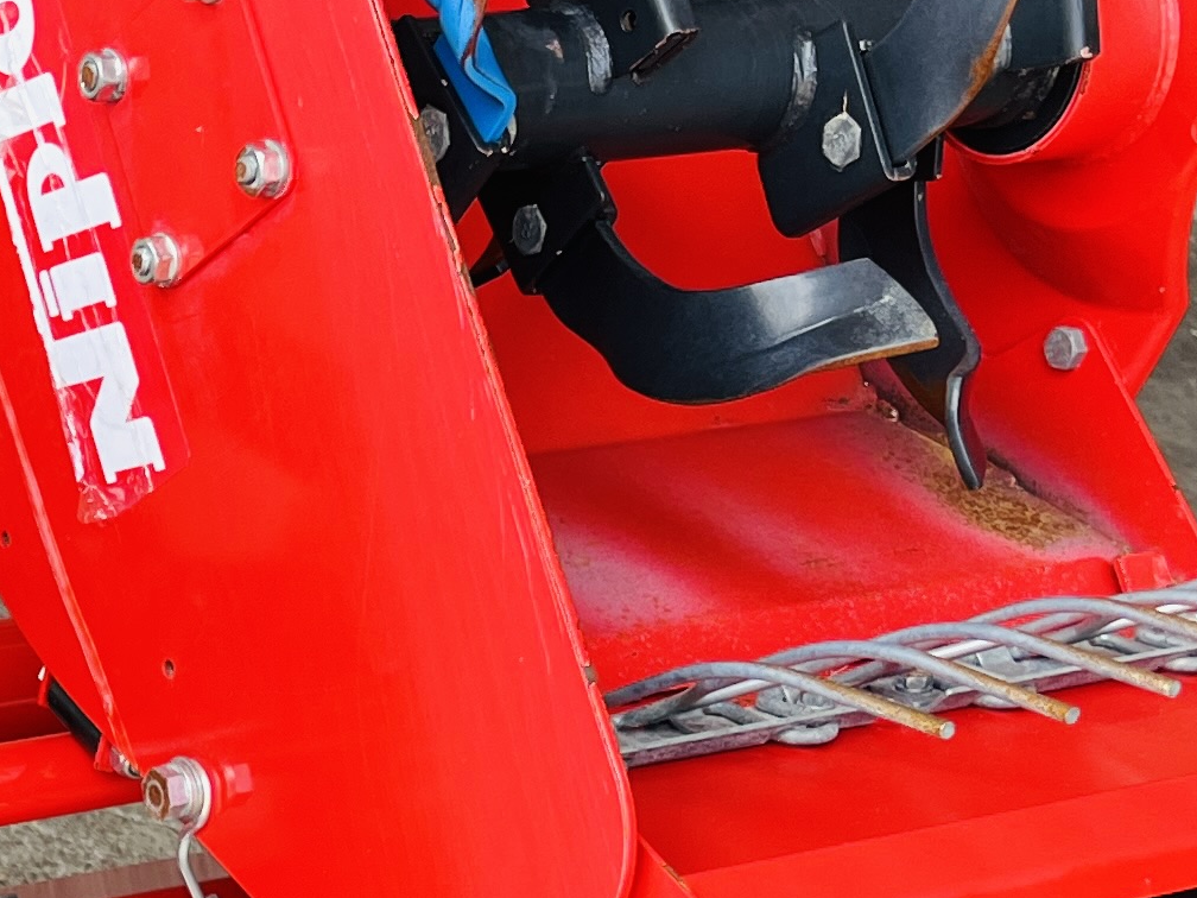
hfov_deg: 17.6
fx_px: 3596
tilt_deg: -27.8
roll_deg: -5.1
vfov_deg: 13.9
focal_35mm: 104
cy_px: 970
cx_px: -400
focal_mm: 5.1
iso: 40
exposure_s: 1/245
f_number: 1.6
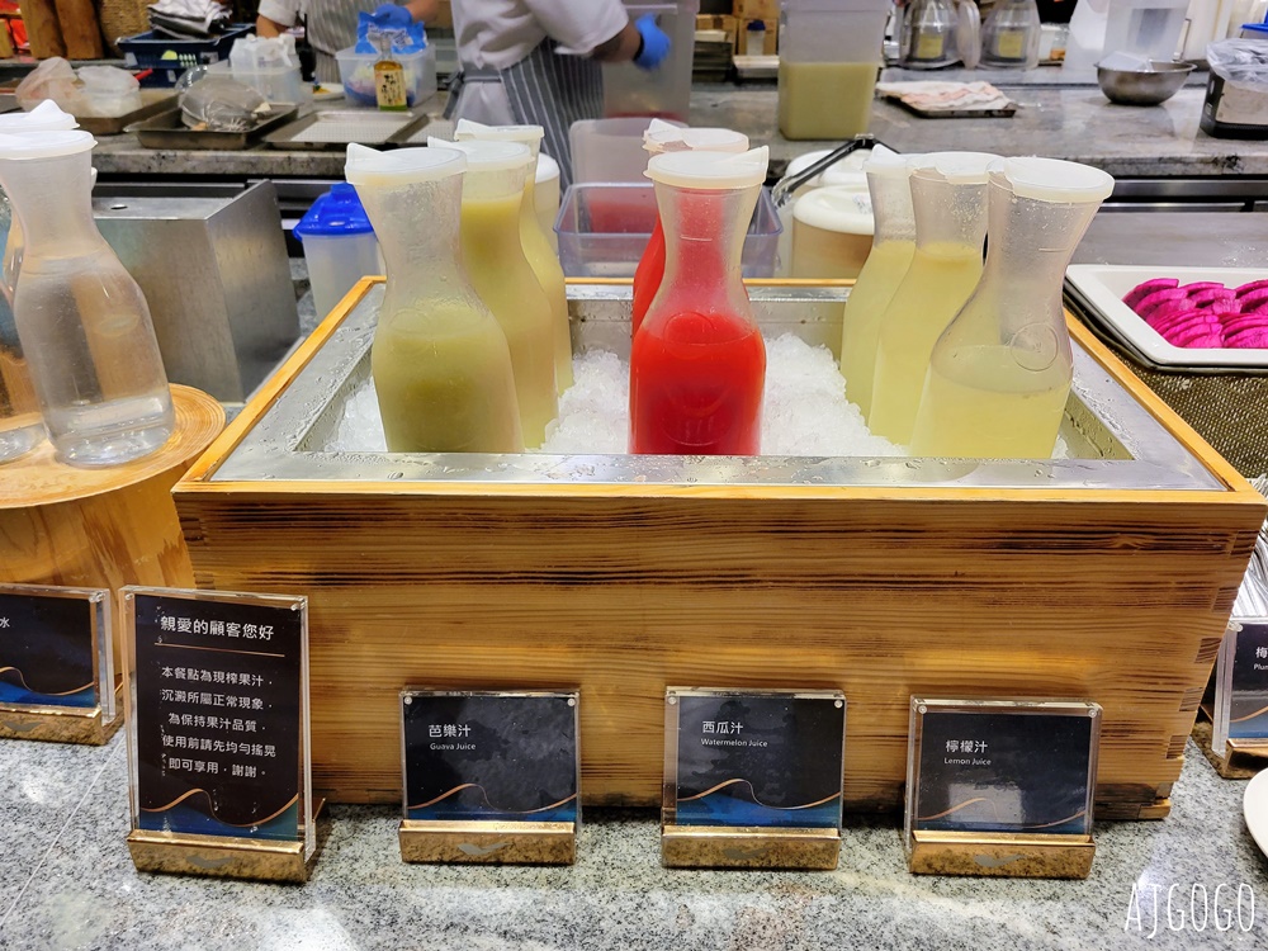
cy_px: 476
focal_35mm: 26
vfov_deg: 53.1
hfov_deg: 67.3
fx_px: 952
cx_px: 634
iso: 160
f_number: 1.8
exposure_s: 1/60
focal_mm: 5.4
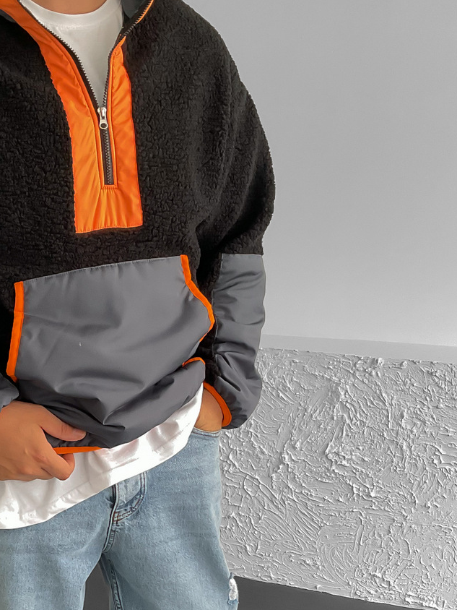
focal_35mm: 55
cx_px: 113
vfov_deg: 34.1
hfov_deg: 26.2
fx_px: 968
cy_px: 473
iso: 64
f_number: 1.8
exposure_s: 1/115
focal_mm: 3
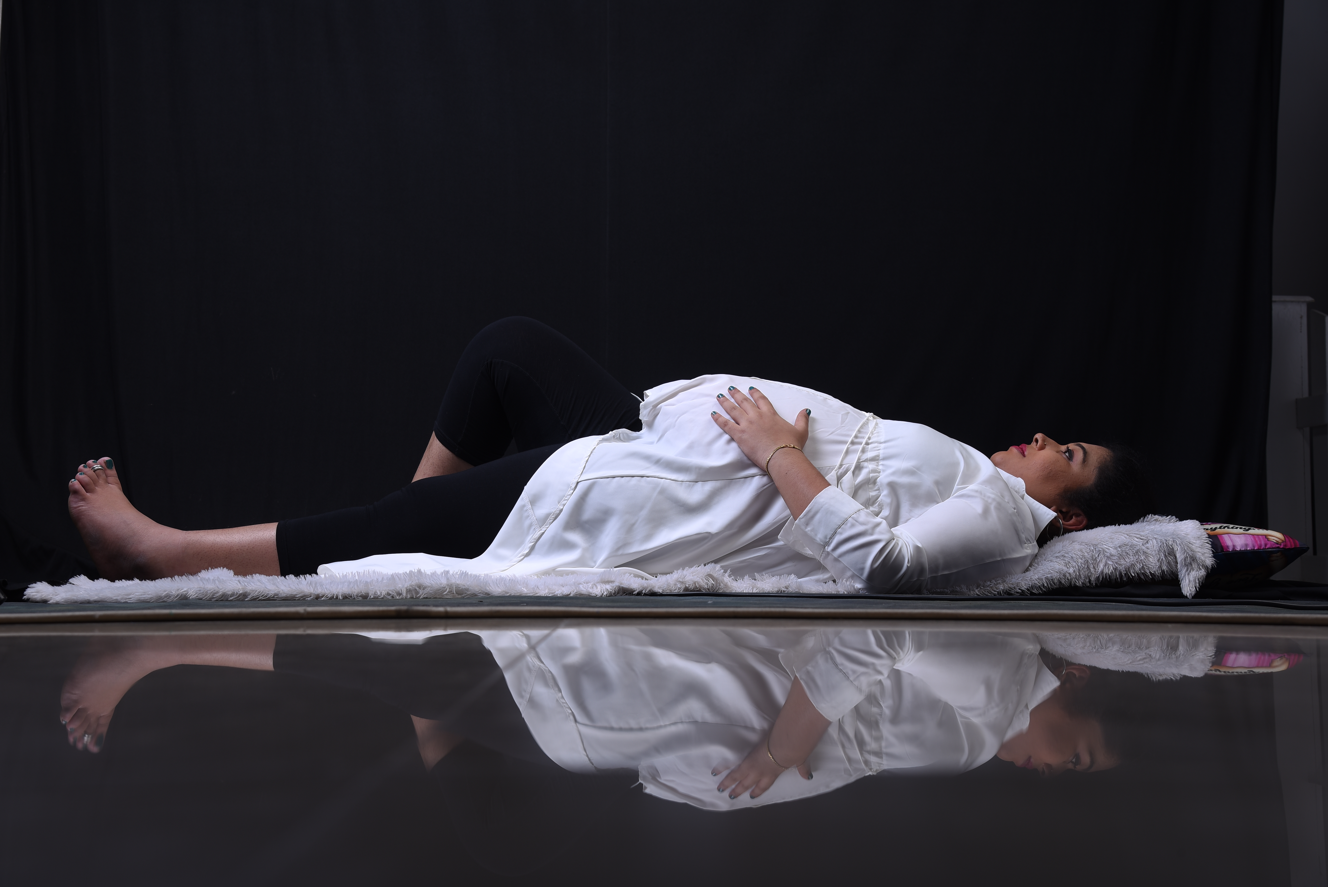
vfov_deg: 28.1
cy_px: 444
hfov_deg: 41.1
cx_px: 664
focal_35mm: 48
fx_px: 1771
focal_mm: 48
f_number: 6.3
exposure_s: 1/125
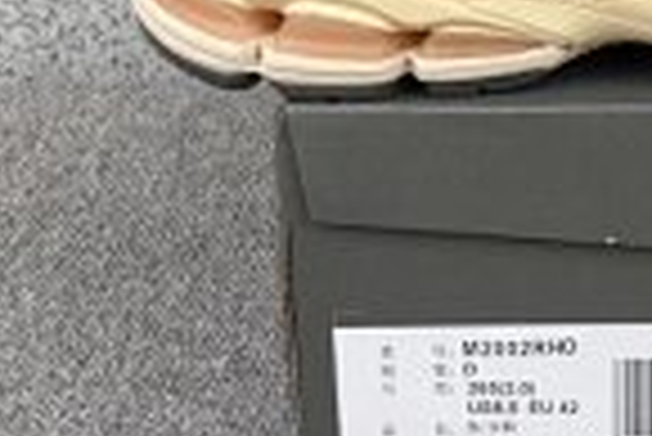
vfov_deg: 15.1
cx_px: 742
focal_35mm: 89
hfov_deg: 21.5
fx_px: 1613
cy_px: -4
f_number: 2.4
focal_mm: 3.3
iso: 25
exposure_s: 1/234
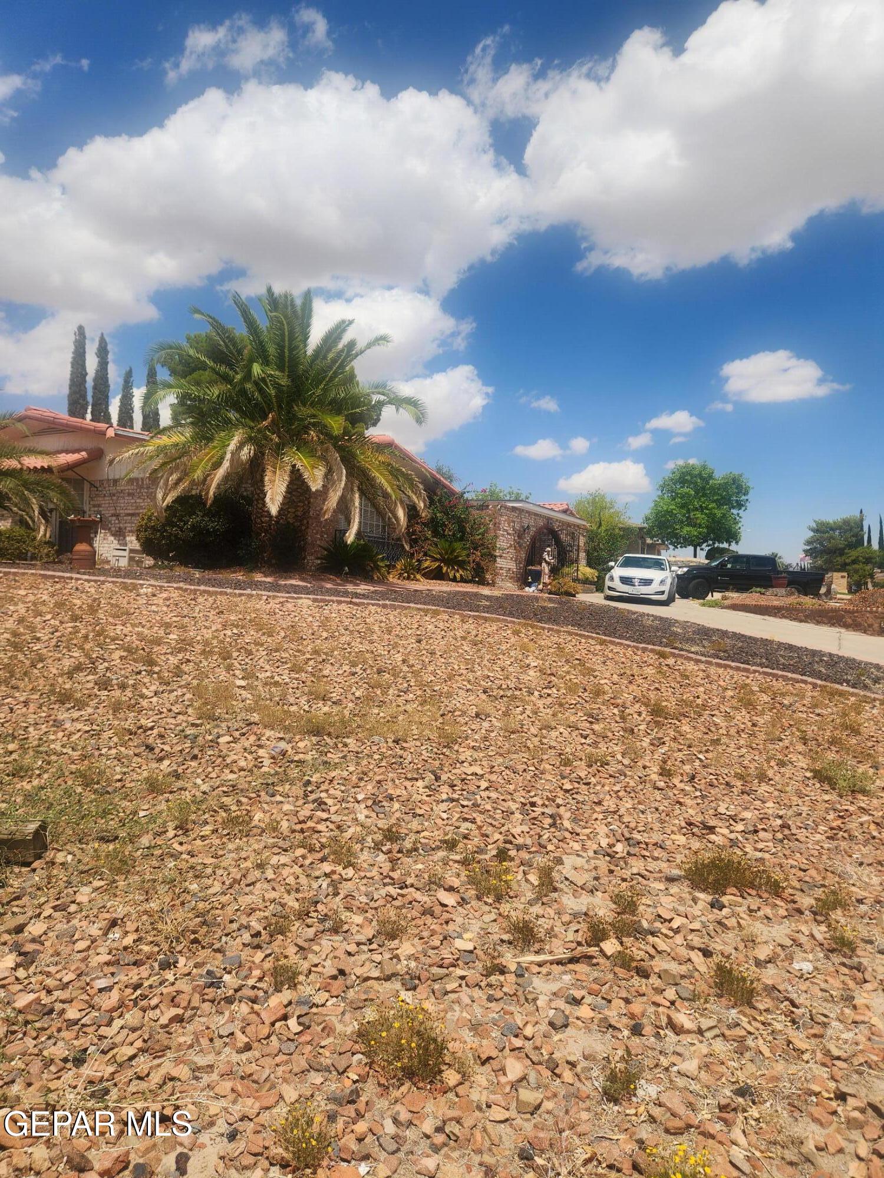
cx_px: 442
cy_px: 589
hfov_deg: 58.9
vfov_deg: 73.9
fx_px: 783
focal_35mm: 23
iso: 20
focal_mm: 5.4
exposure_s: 1/2812
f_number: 1.8
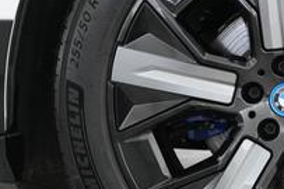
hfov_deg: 23.6
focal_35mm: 82
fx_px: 646
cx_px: 291
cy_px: 104
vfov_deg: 16.6
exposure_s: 1/160
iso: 5000
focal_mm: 26
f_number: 2.8
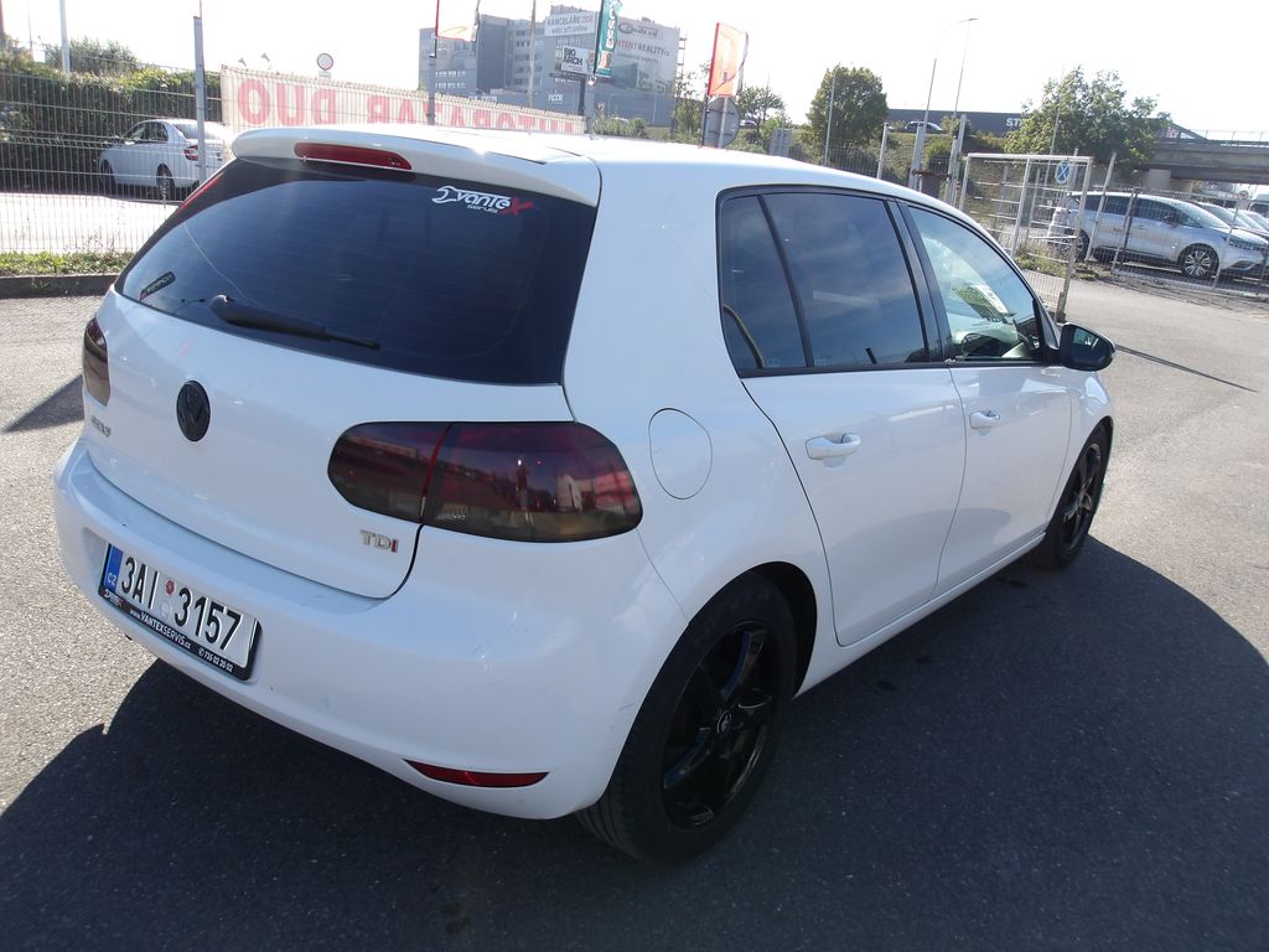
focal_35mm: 27
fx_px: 990
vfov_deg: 51.4
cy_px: 476
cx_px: 634
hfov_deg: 65.3
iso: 100
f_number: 3
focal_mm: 4.9
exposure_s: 1/602
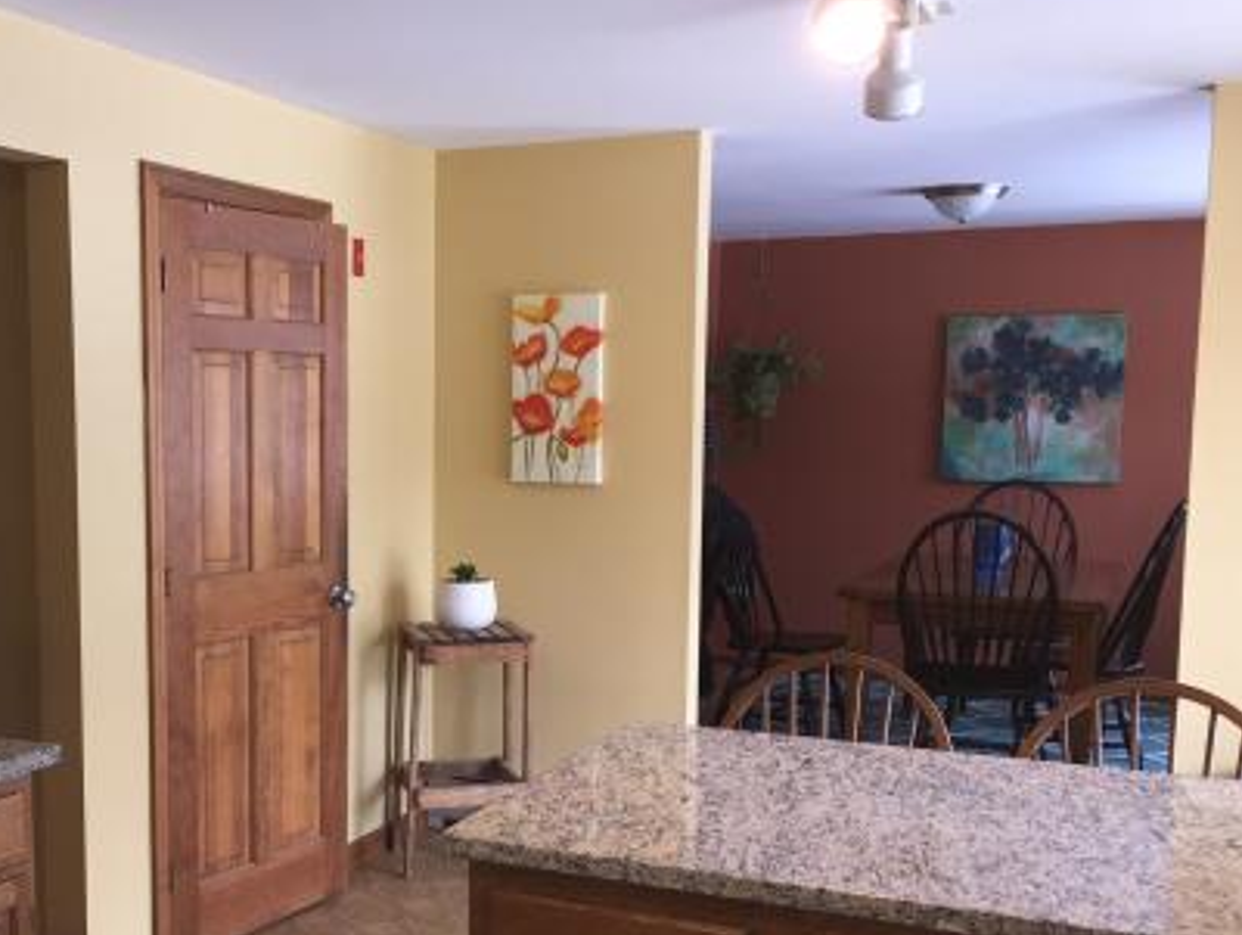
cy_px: 578
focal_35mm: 42
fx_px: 1509
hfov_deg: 44.2
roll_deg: -1.4
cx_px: 435
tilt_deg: -7.0
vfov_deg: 34.3
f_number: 2.2
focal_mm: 4.15
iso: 40
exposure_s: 1/30
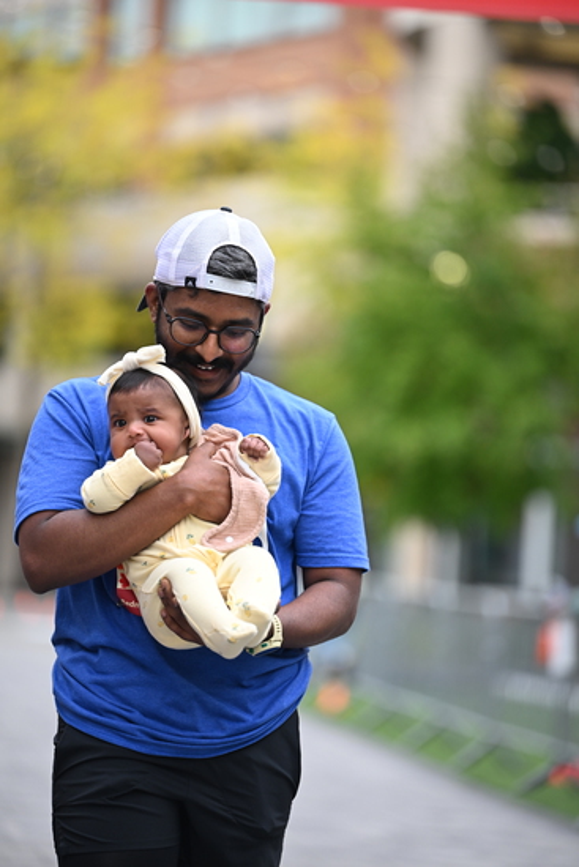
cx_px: 290
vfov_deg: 12.8
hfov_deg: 8.6
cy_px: 434
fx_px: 3857
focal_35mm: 160
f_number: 2.8
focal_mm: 160
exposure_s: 1/1600
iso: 640
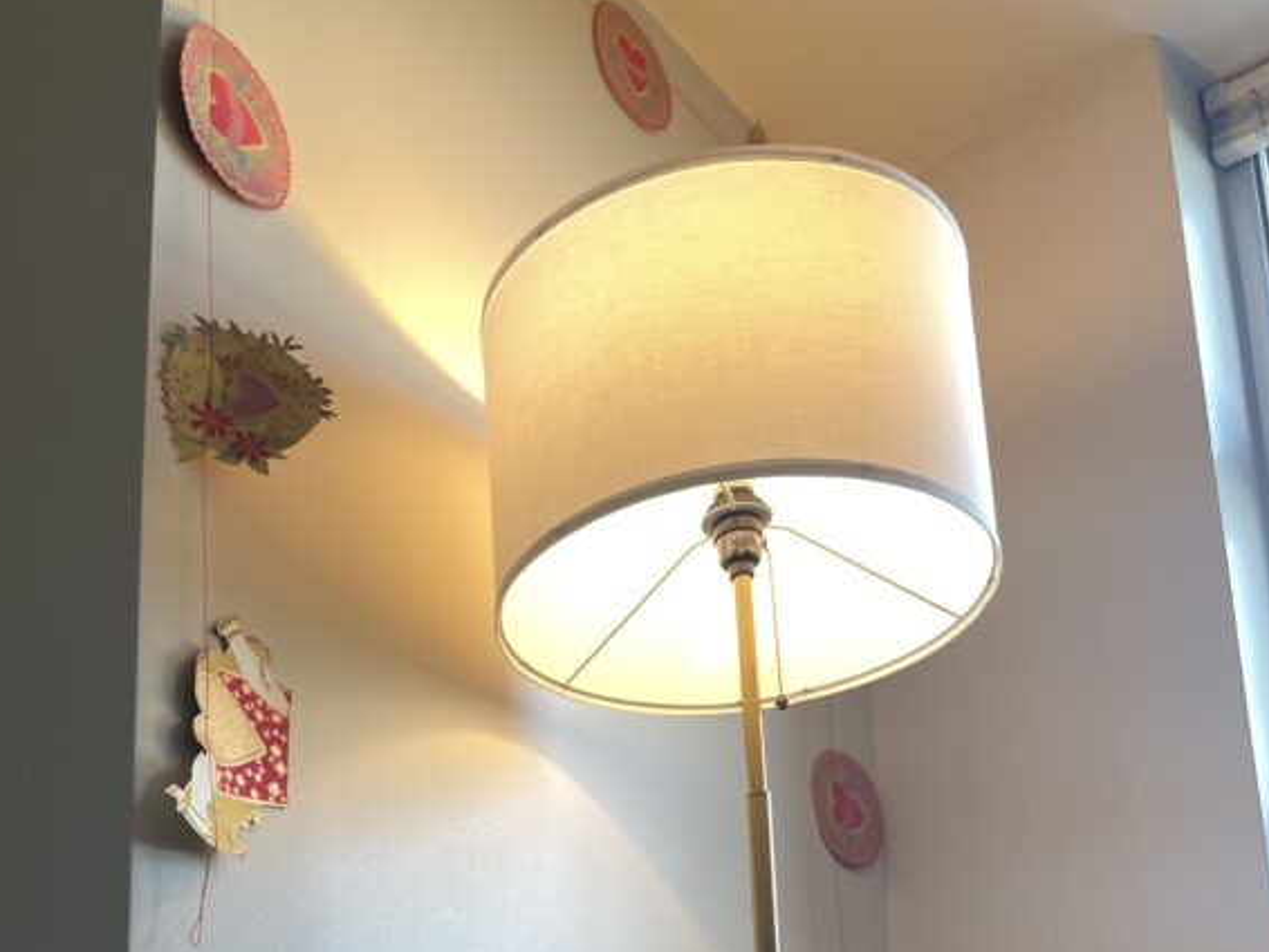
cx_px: 466
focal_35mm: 47
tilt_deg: +15.7
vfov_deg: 27.9
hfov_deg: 40.1
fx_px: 1724
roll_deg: +1.5
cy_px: 1068
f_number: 1.6
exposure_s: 1/120
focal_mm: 4.2
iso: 64
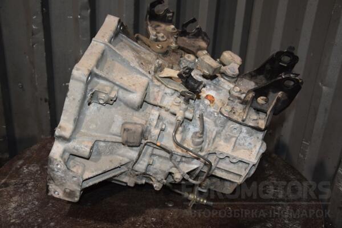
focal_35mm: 38
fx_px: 356
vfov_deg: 35.5
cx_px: 171
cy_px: 114
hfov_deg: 51.3
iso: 800
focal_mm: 25
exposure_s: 1/60
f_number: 5
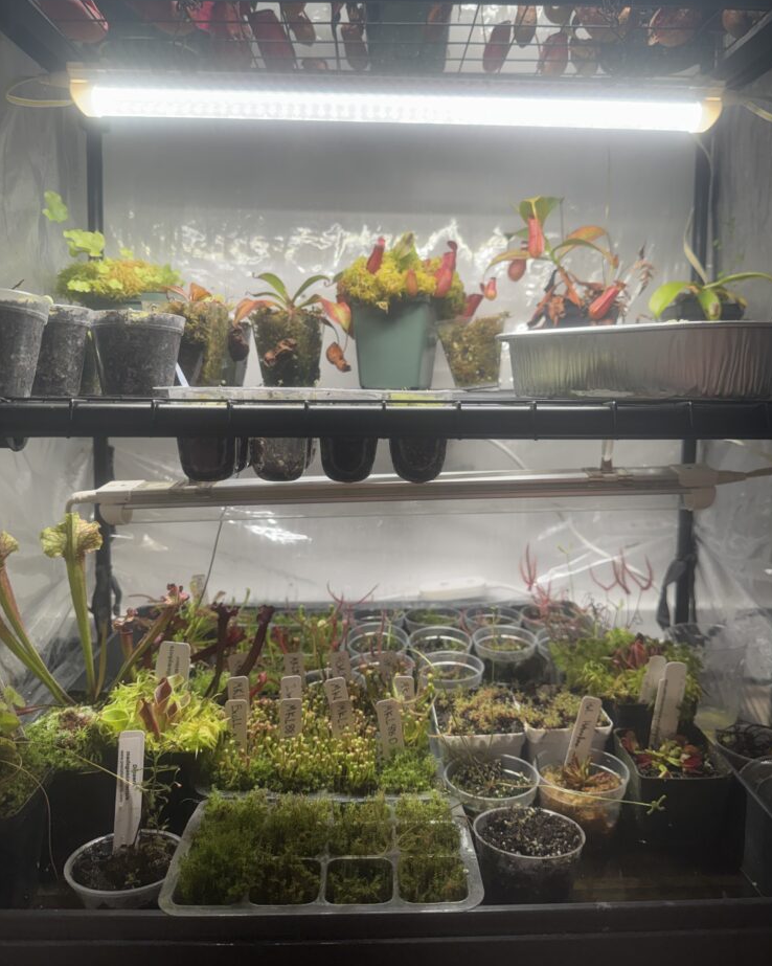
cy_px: 453
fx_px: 743
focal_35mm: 26
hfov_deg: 54.9
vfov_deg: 66.0
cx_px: 401
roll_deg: -0.2
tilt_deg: -5.9
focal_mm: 6.76
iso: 64
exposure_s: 1/185
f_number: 1.78
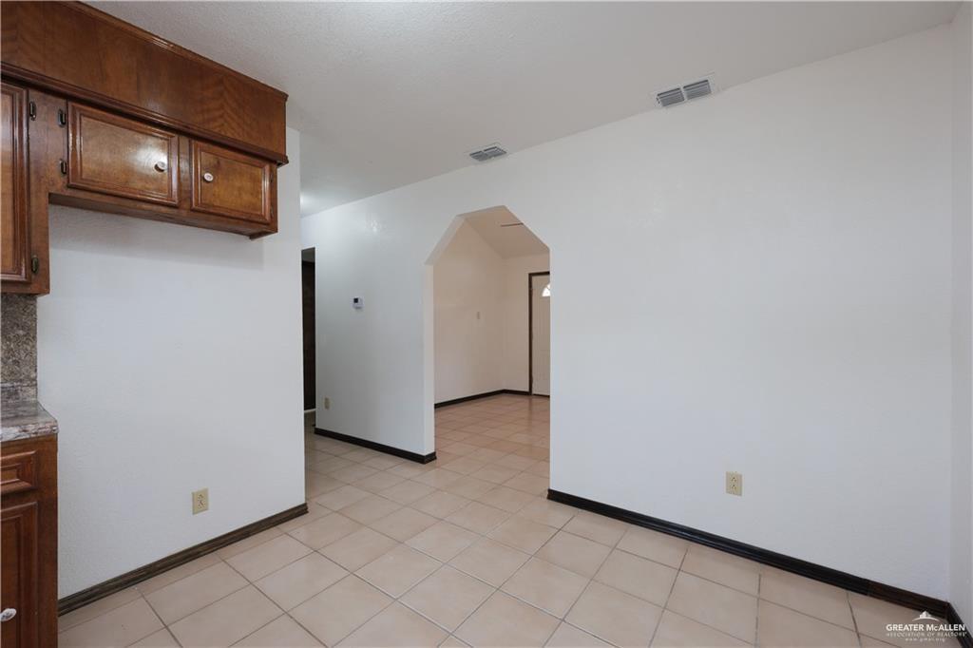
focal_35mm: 14
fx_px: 378
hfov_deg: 104.3
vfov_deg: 81.2
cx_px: 486
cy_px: 324
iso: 800
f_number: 8
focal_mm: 14
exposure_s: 1/20
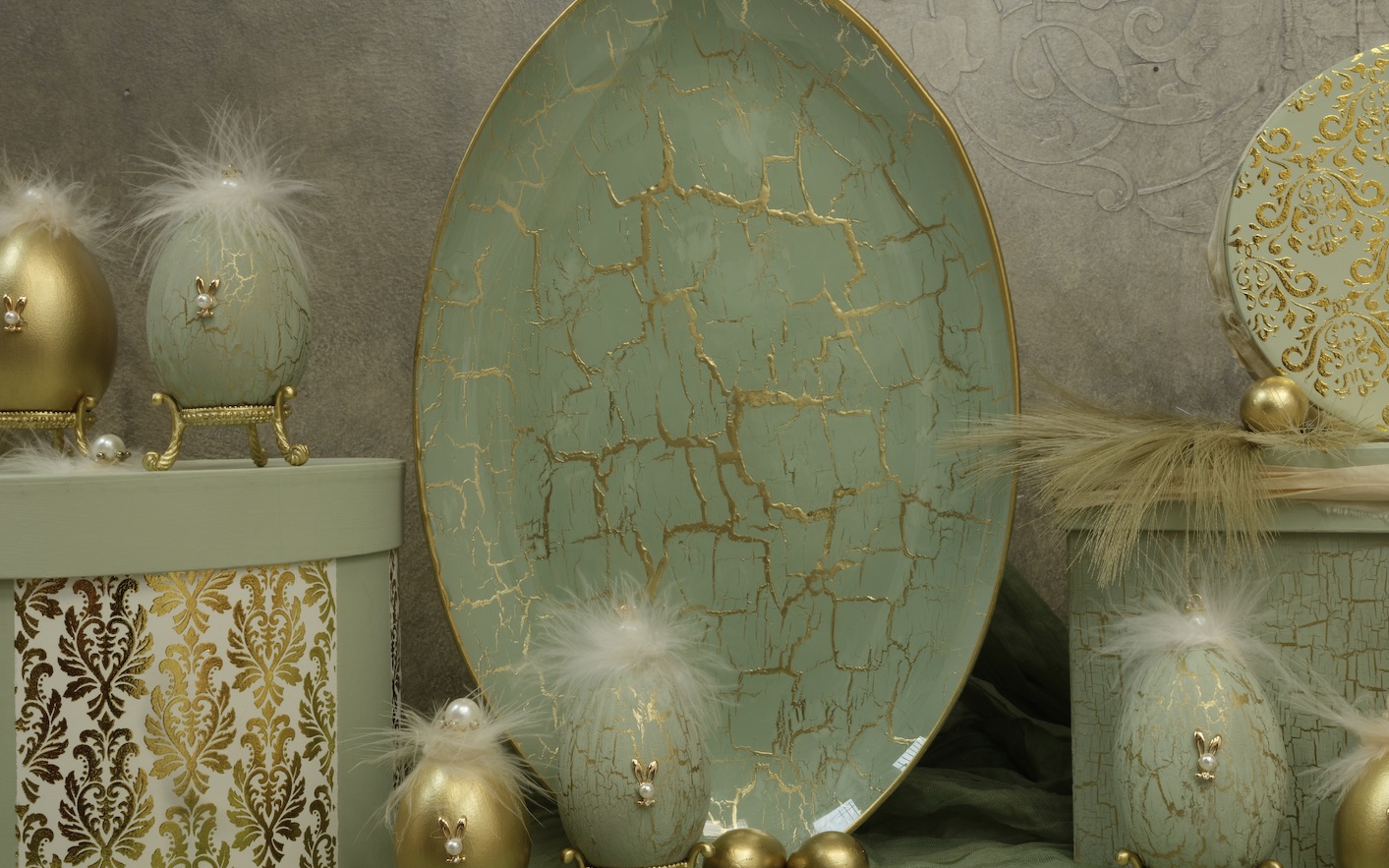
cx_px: 722
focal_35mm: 45
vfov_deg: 28.6
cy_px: 425
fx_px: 1703
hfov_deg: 44.4
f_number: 32
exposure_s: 1/1.6
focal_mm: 50
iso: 500
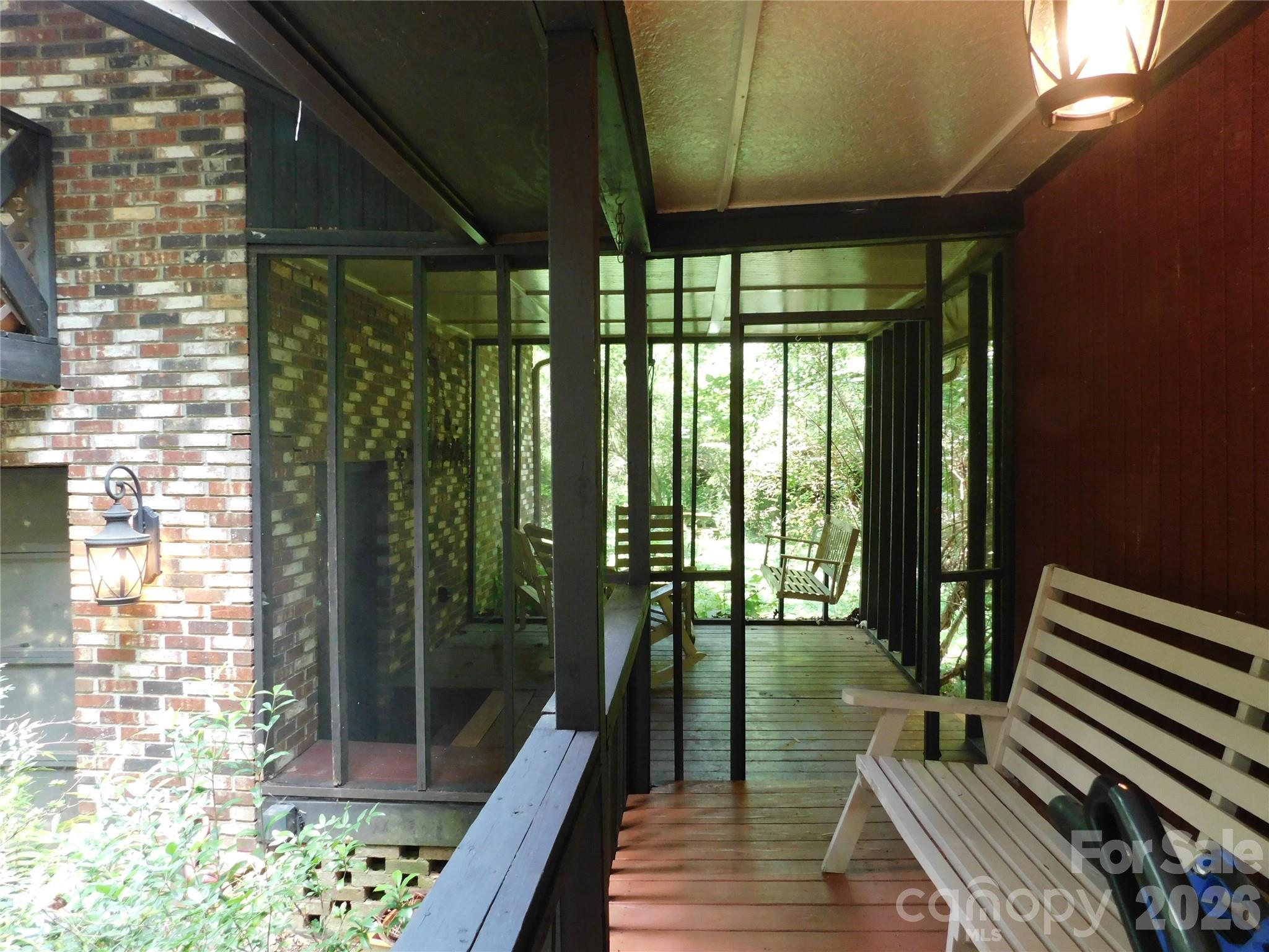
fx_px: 843
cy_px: 476
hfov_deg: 73.9
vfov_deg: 58.9
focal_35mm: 23
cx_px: 634
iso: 320
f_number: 3
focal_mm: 4
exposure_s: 1/30
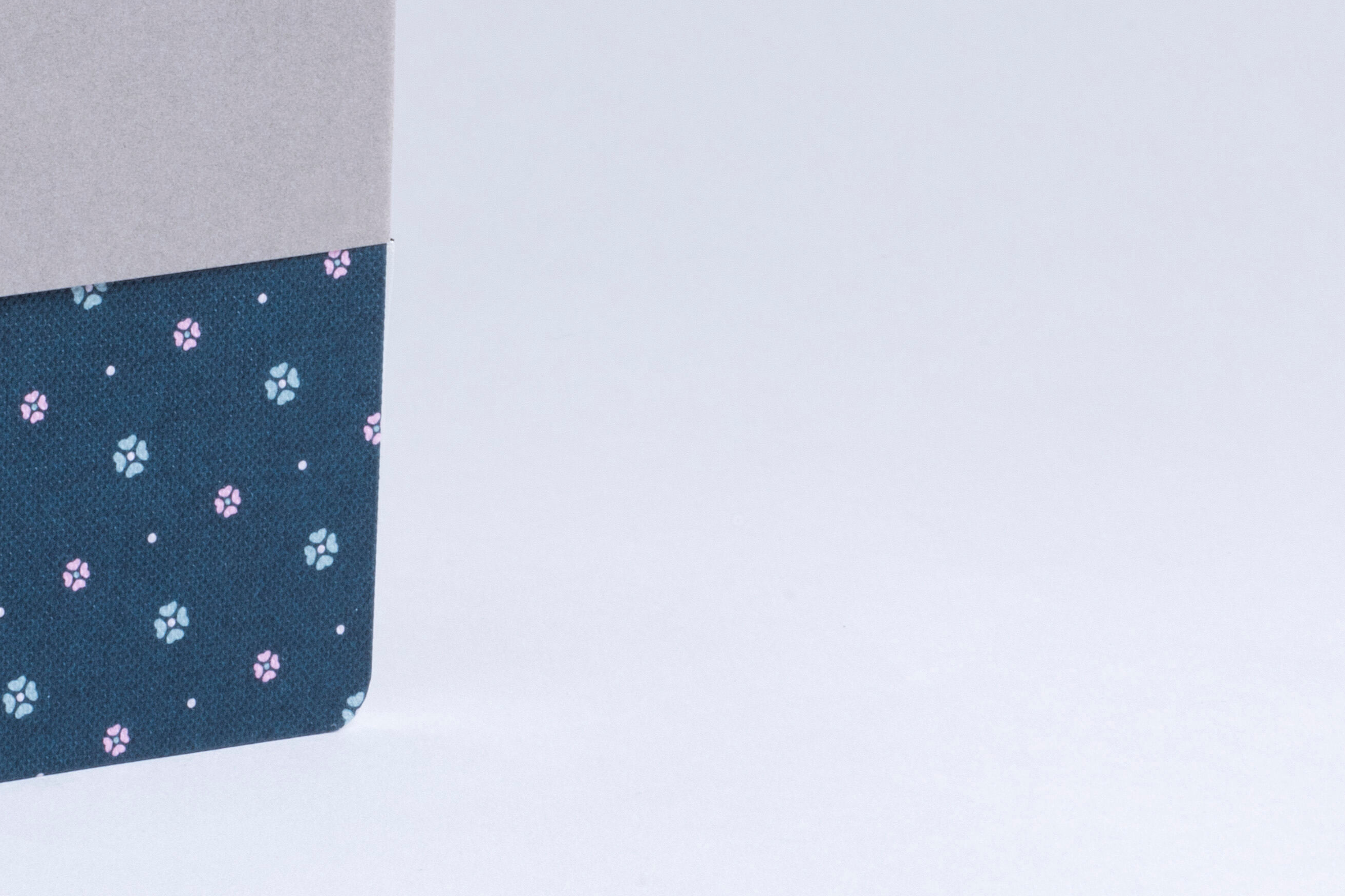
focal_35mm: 330
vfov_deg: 4.2
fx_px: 12327
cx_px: -118
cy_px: -171
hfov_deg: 6.2
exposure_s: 1/160
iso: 64
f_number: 29
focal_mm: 105
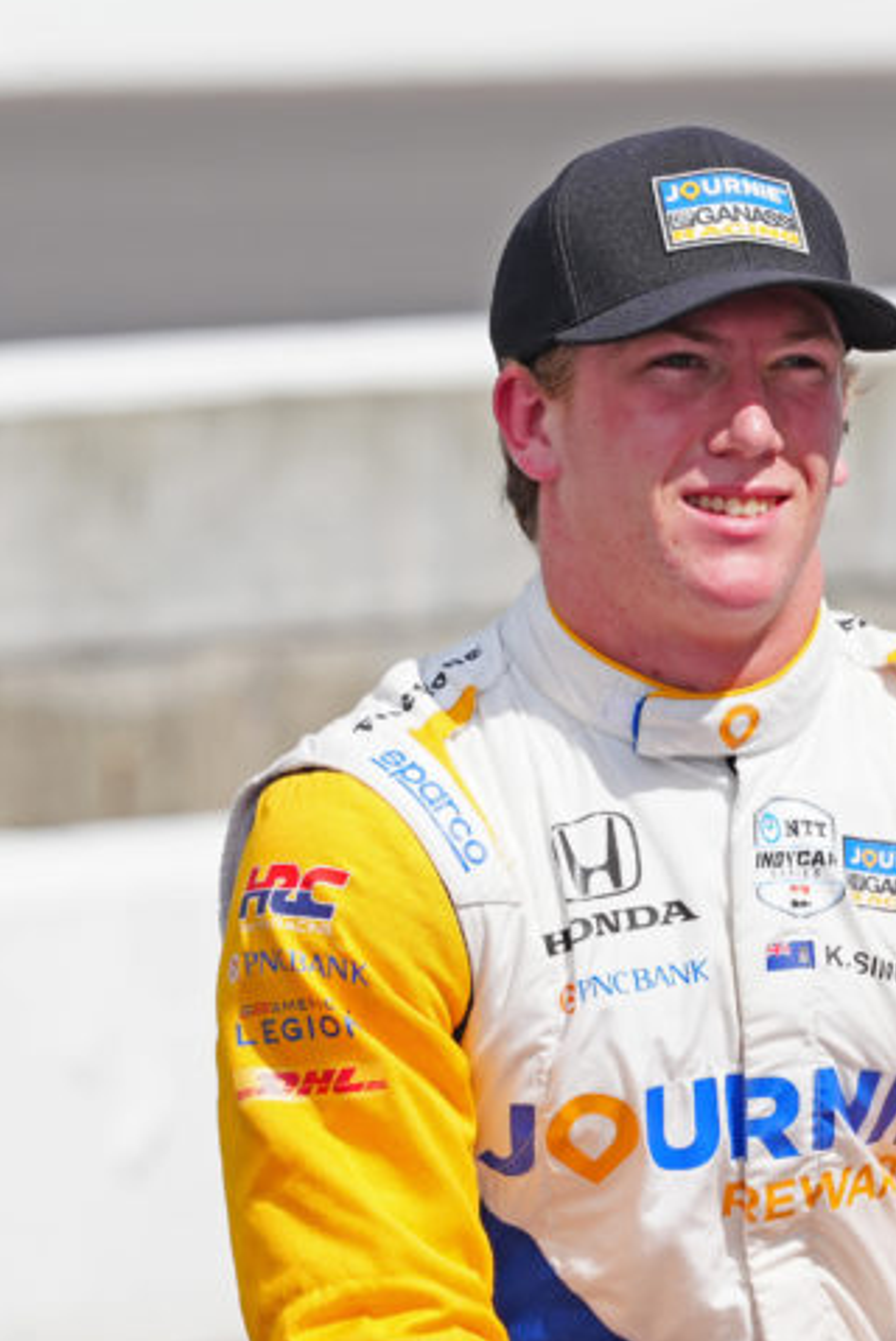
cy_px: 892
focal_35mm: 641
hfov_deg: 2.1
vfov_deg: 3.2
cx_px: 820
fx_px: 23894
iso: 400
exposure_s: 1/1000
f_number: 8
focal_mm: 300
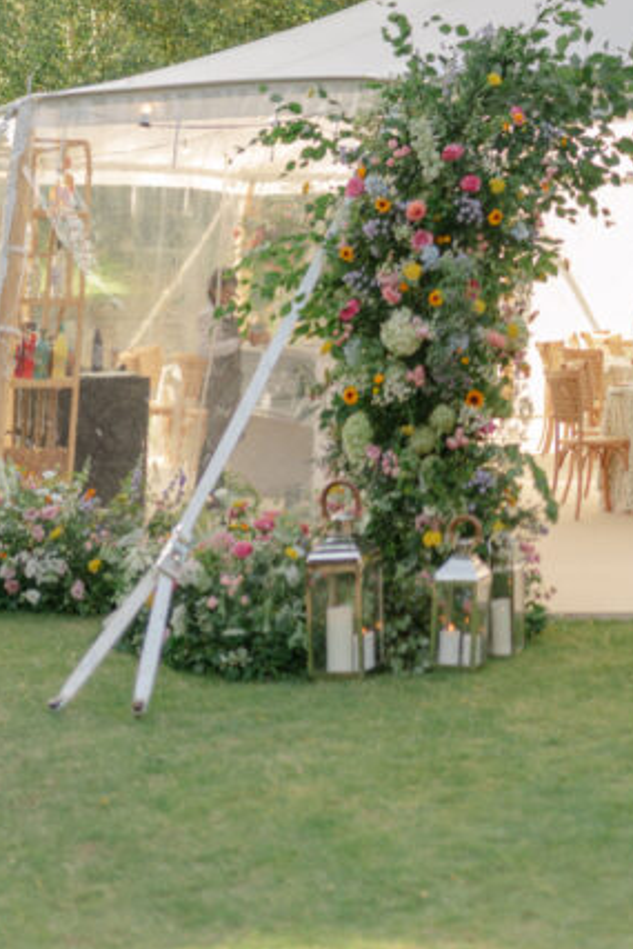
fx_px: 2214
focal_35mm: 84
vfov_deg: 22.6
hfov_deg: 15.7
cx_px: 748
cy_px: -133
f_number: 1.4
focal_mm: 35
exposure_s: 1/1000
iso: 100
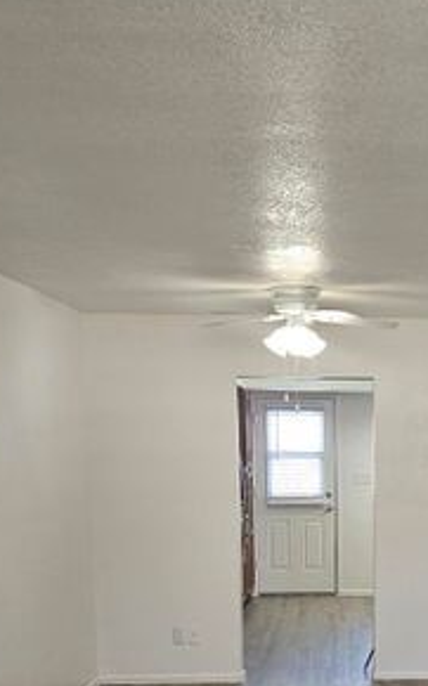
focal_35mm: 56
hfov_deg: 22.4
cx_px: 404
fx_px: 1046
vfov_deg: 34.4
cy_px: 607
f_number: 1.8
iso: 200
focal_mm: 5.4
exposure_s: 1/120
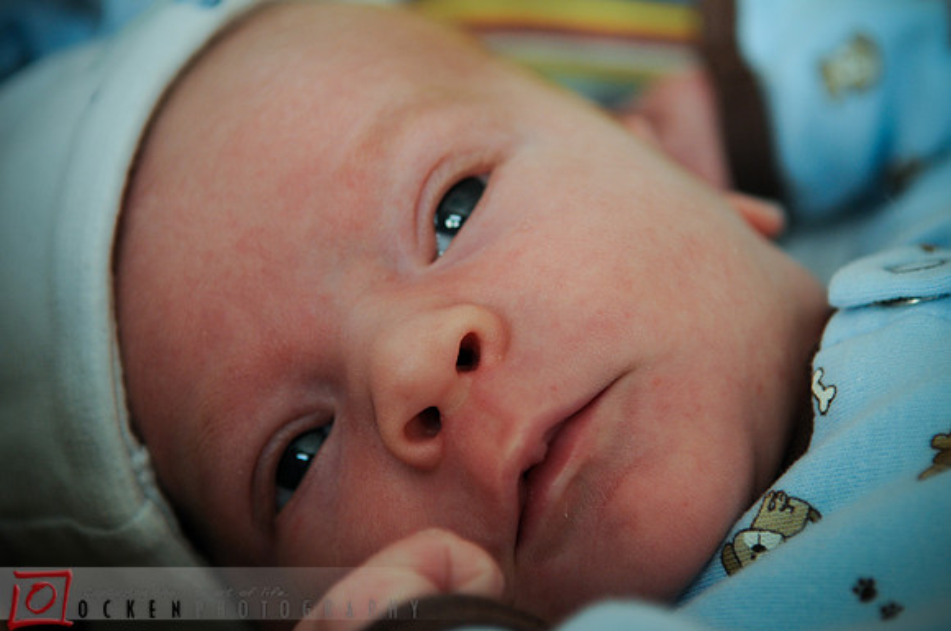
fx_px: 2176
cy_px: 316
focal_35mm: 82
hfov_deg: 24.6
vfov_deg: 16.5
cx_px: 476
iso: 400
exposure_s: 1/250
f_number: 4
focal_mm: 55
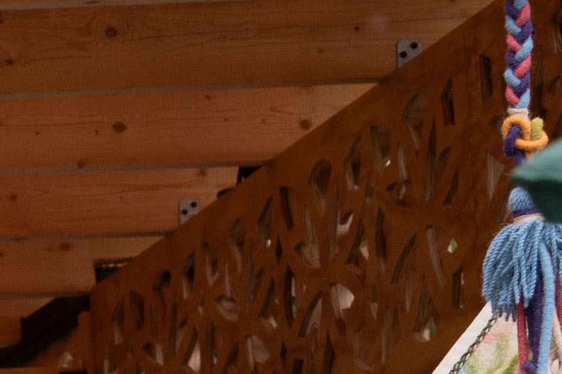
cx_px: -1096
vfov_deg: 4.8
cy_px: 826
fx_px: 4337
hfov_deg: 6.7
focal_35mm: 278
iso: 640
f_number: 8
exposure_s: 1/400
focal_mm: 43
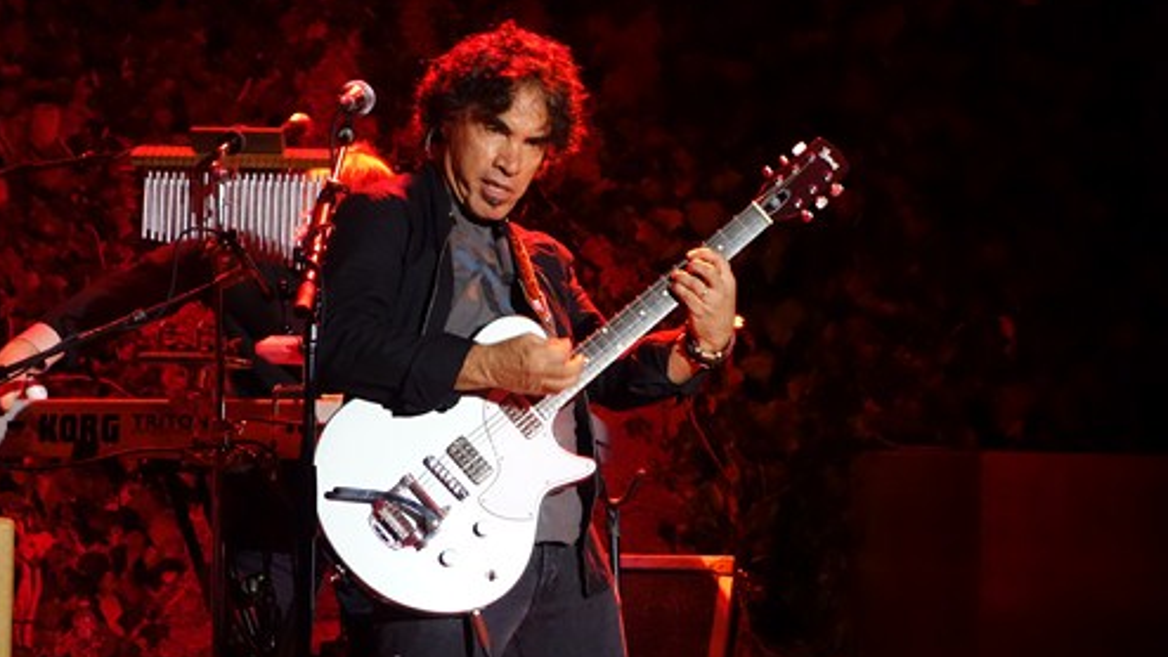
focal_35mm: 125
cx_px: 579
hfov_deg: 17.2
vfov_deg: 9.7
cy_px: 280
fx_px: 3872
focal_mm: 37.1
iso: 2500
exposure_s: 1/100
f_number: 4.9
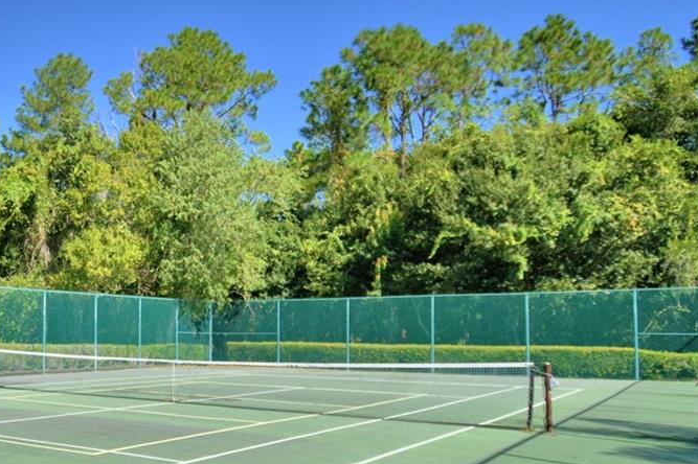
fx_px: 698
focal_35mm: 36
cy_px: 303
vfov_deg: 36.5
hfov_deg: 45.3
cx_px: 7
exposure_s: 1/1250
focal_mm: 10
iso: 100
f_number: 4.5
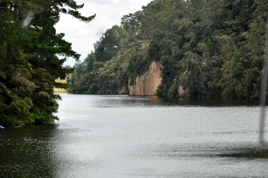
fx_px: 1171
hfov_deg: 13.1
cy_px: 89
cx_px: 134
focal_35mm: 158
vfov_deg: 8.7
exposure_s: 1/200
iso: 200
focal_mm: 105
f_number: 10
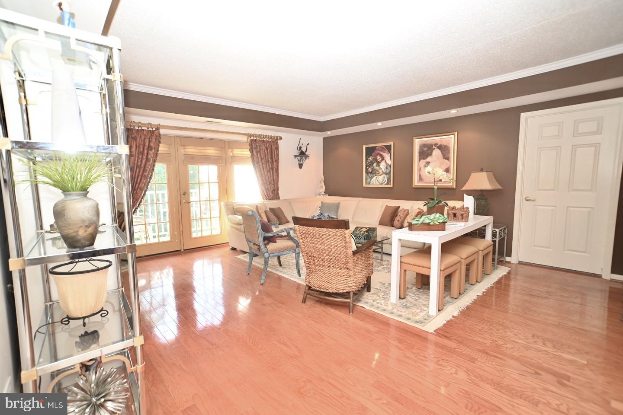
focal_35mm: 17
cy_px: 208
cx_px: 312
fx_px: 294
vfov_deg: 70.4
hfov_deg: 93.3
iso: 1600
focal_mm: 17
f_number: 5.3
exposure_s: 1/60
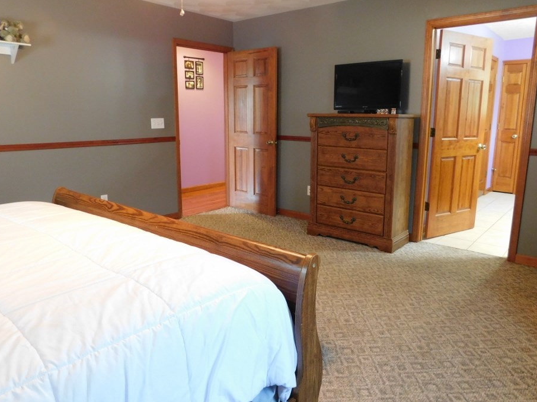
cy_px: 186
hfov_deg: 67.2
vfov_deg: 53.0
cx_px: 290
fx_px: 403
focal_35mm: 26
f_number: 3
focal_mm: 4
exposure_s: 1/10
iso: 400
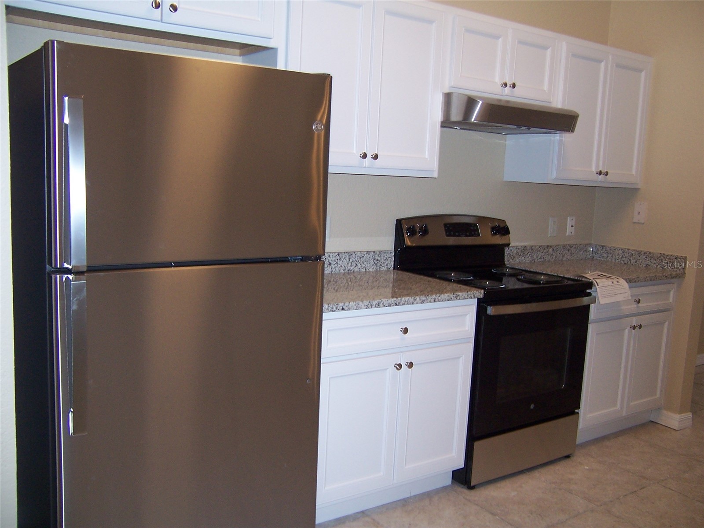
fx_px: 671
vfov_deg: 42.9
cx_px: 352
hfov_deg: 55.4
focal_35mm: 33
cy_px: 264
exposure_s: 1/60
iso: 140
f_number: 2.8
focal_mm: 5.5
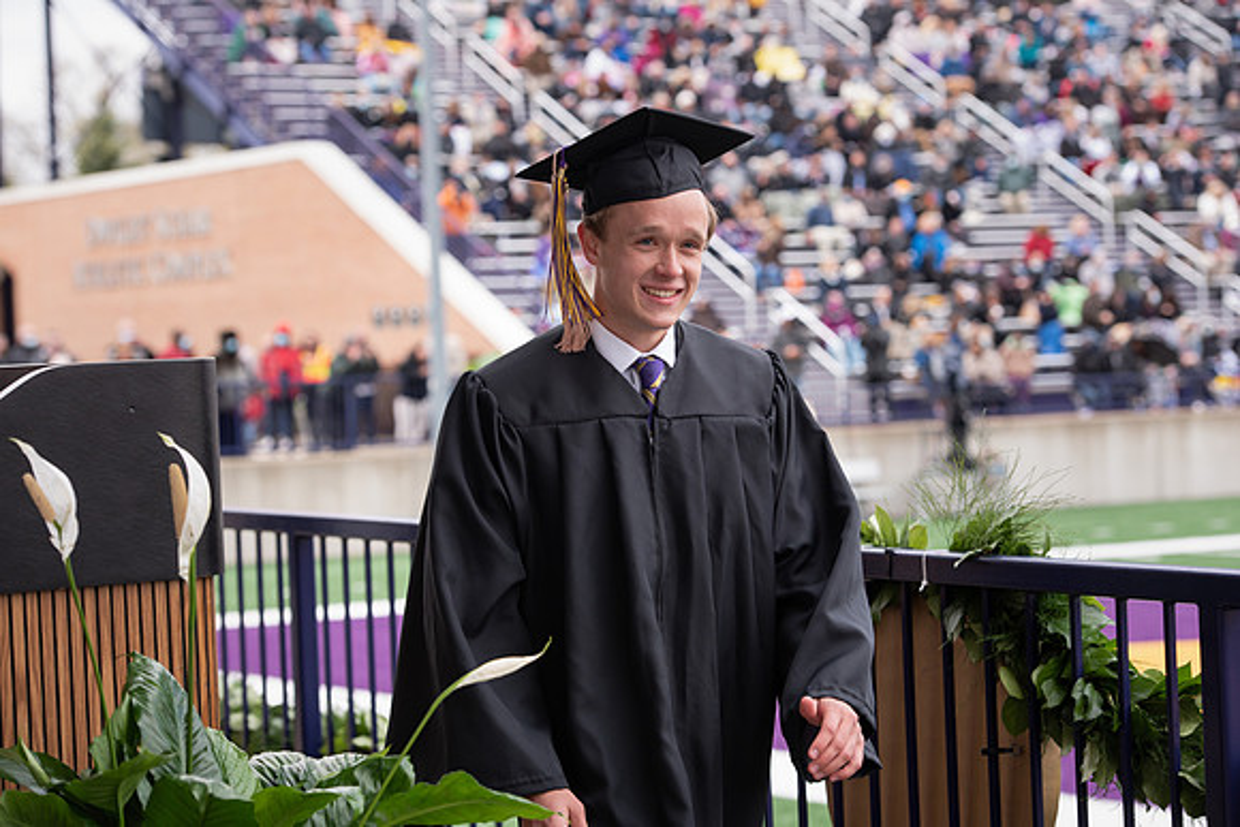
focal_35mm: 100
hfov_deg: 20.4
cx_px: 620
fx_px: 3445
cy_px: 414
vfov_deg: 13.7
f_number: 5
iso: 200
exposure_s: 1/250
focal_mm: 100
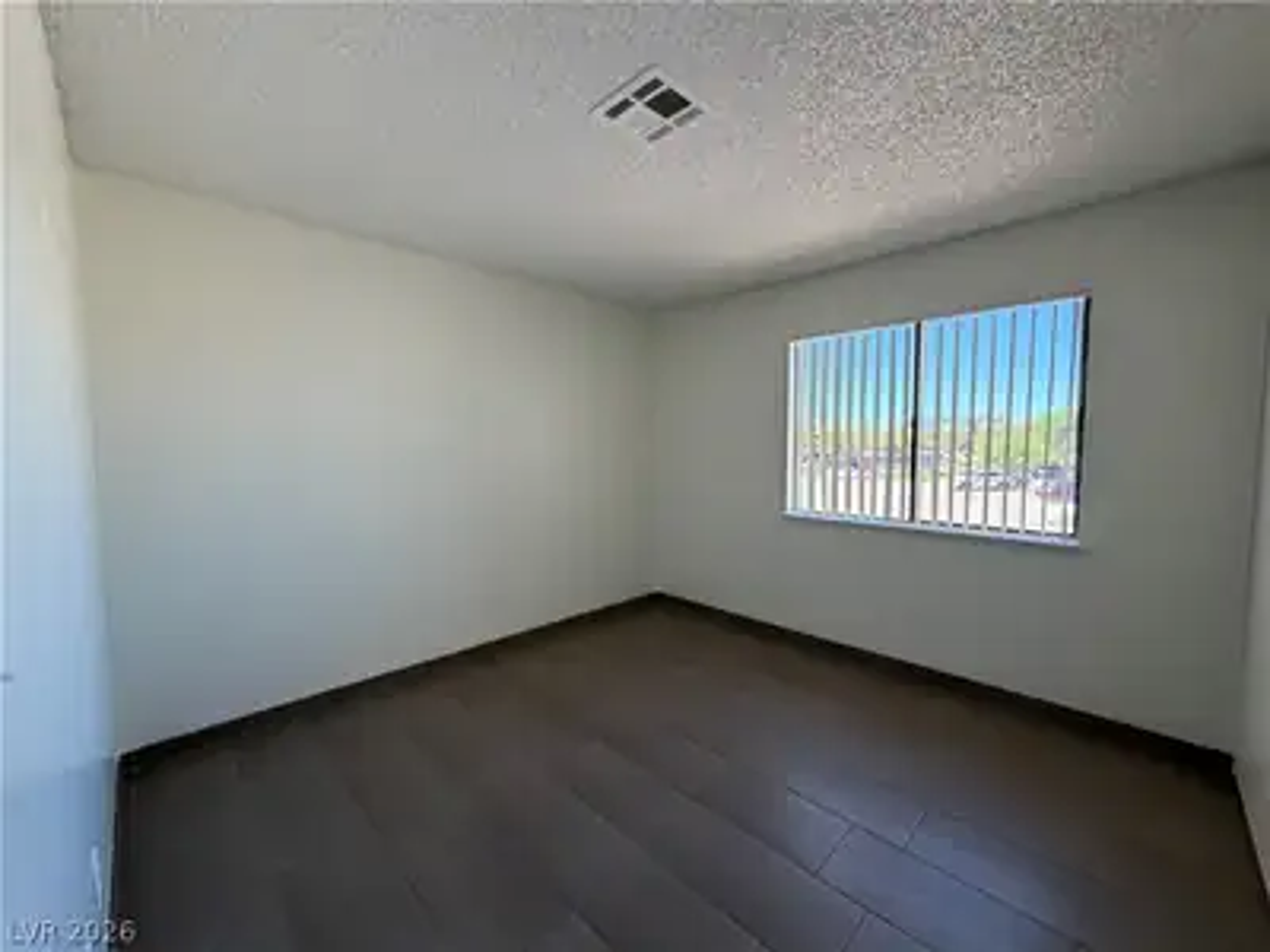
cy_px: 476
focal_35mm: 14
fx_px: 514
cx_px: 635
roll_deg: +1.0
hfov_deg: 102.1
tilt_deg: -3.3
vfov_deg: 85.7
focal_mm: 2.22
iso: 125
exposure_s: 1/121
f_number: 2.2
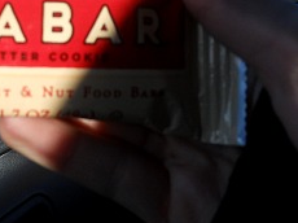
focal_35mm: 61
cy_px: 36
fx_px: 525
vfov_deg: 23.5
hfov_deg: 29.4
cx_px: -6
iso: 80
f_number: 5.4
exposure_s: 1/320
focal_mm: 5
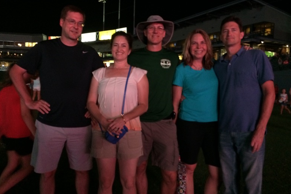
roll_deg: -3.1
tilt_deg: -1.7
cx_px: 148
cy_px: 90
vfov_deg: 42.3
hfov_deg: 60.3
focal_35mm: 31
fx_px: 251
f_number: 2.2
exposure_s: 1/15
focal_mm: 4.15
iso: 320
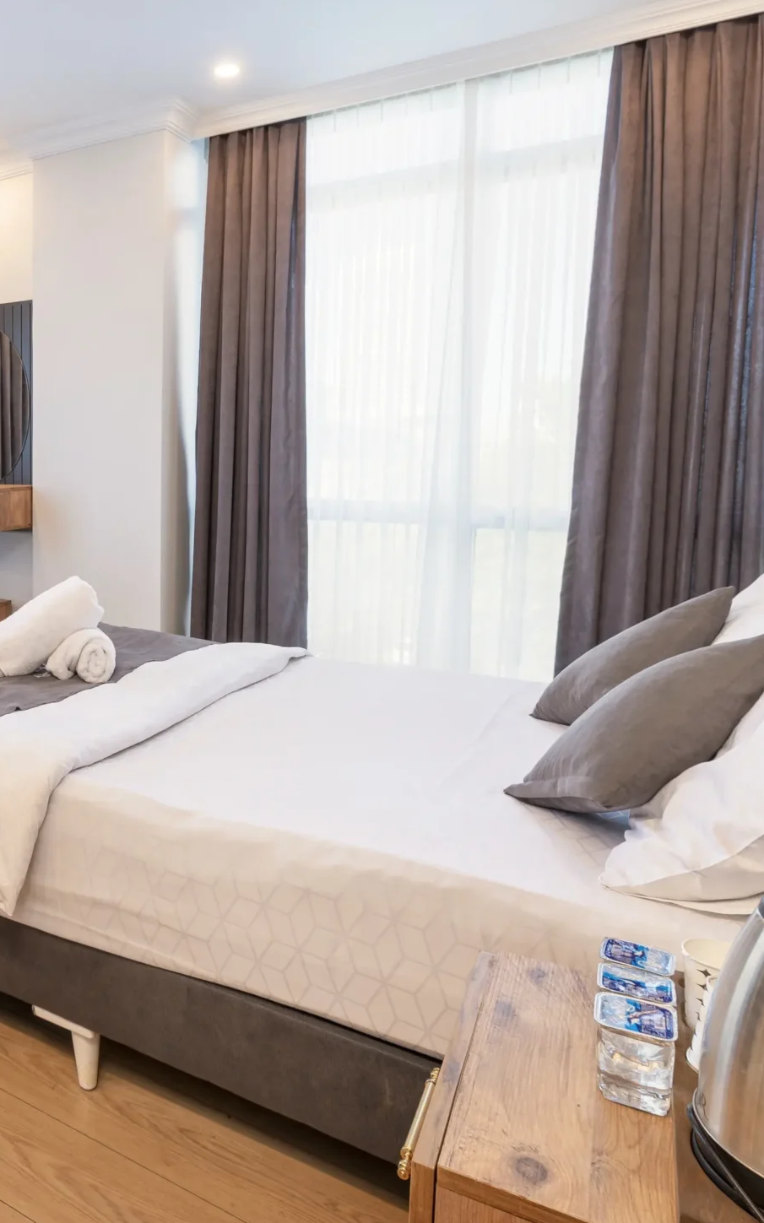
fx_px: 900
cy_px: 542
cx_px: 44
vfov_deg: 68.2
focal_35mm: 27
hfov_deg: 41.5
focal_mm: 15
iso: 200
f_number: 8
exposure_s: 1/13
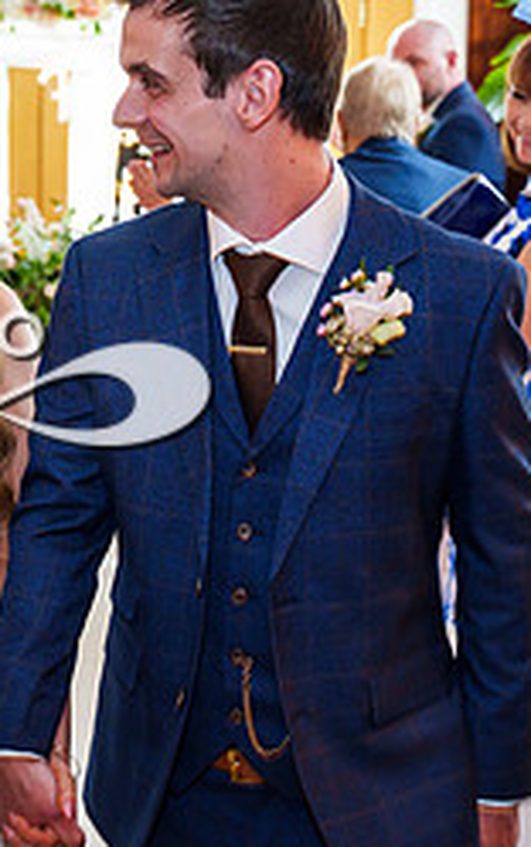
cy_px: 383
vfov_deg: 22.1
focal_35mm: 94
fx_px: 2173
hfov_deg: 13.5
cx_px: -121
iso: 800
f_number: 3.5
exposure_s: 1/80
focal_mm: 36
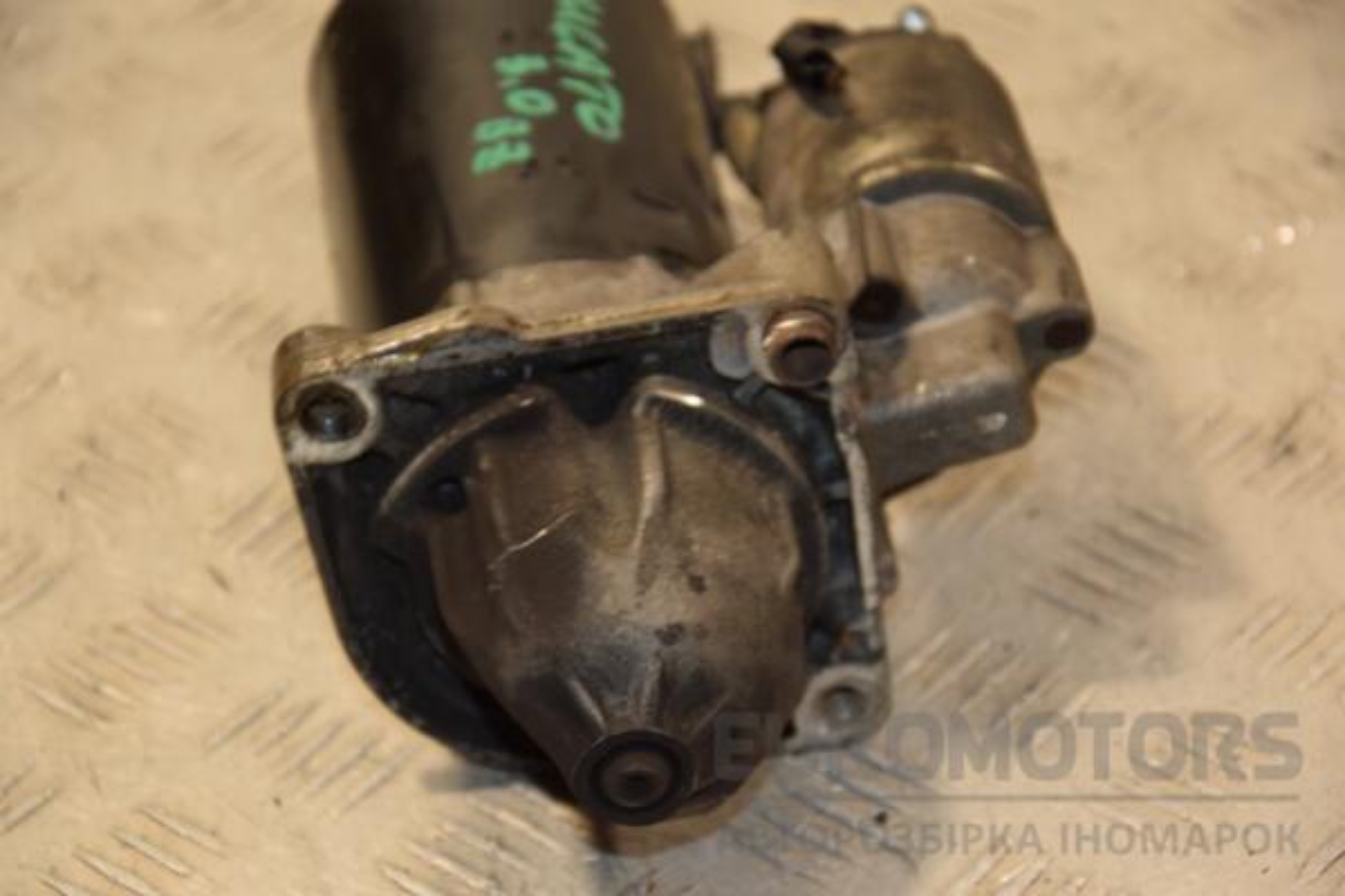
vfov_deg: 9.9
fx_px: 5155
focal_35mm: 138
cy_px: 448
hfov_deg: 14.9
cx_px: 672
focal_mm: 92
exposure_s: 1/160
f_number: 5.6
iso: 800
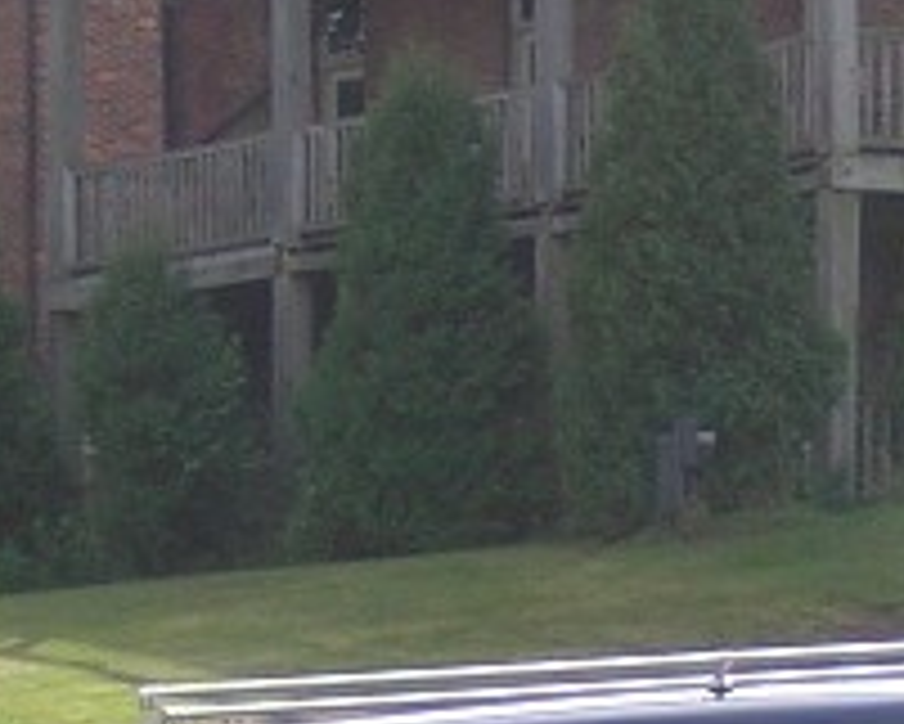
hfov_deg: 5.8
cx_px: 1057
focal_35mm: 330
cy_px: 832
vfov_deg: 4.7
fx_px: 8833
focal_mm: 11.1
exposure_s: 1/207
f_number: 4.1
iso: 100
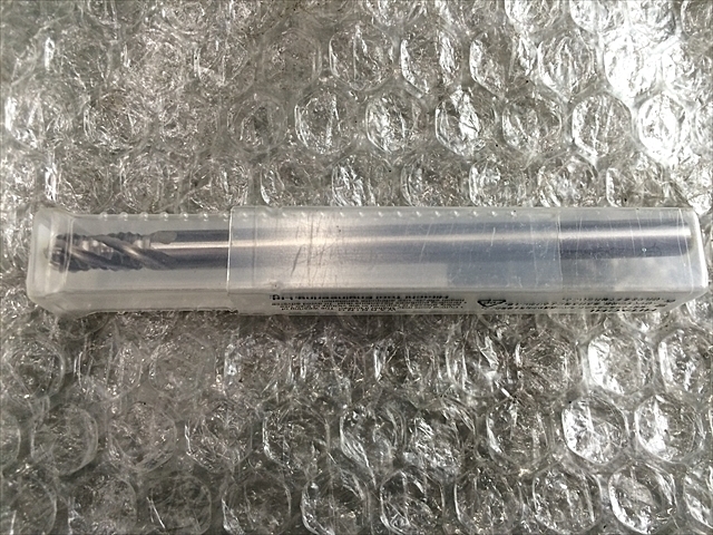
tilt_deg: -82.2
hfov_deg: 61.7
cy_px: 268
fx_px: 597
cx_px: 356
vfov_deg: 48.2
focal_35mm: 29
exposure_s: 1/30
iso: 80
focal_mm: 4.15
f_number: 2.2
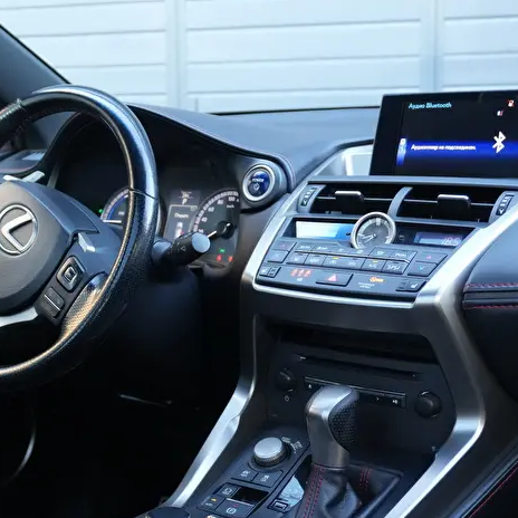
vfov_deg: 27.0
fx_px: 1079
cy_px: 257
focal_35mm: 64
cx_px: 145
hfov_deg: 26.7
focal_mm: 29
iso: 3200
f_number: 4.5
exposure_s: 1/160
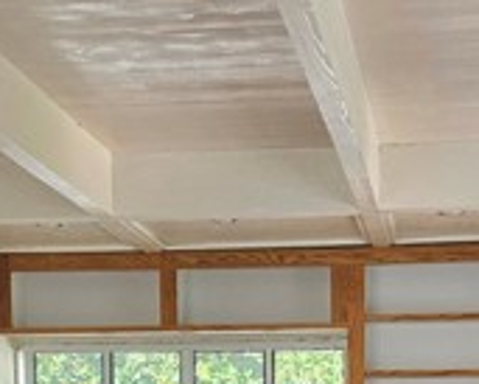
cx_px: 328
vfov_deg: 16.8
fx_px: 1192
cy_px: 554
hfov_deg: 22.6
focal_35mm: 84
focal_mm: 5.4
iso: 125
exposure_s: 1/208
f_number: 1.8
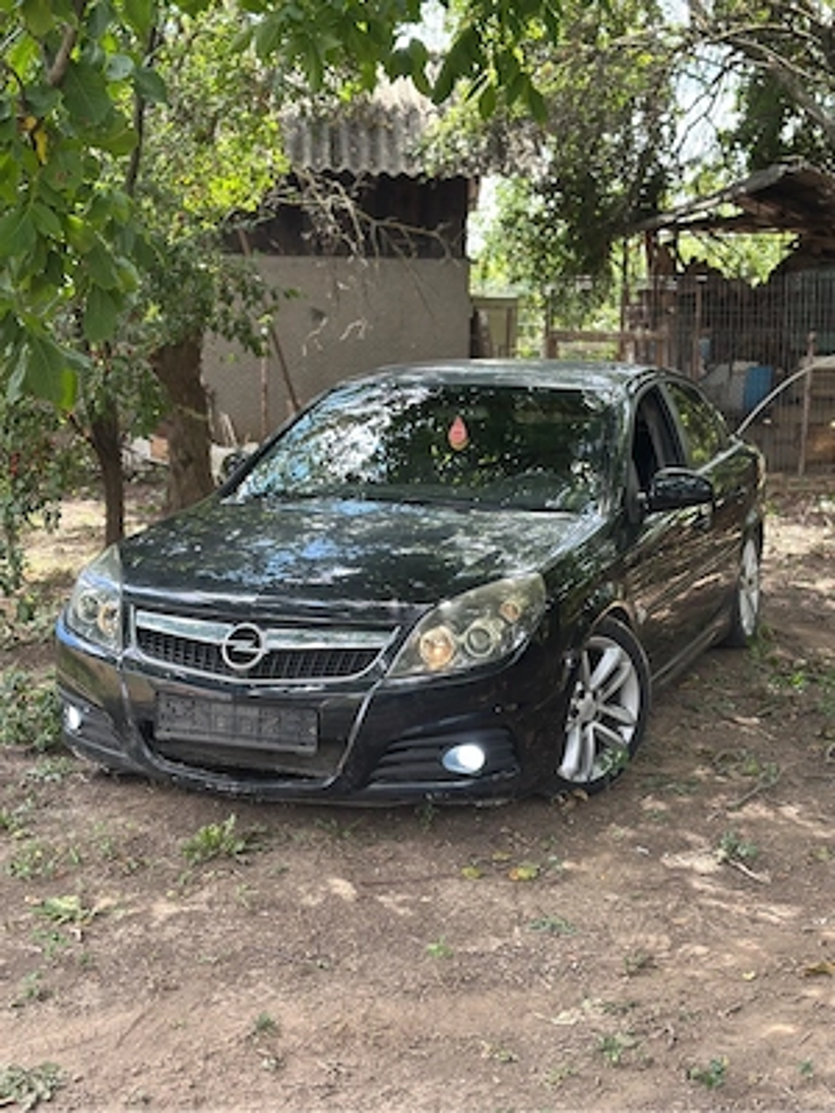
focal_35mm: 48
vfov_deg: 39.7
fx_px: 1544
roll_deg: -1.7
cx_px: 418
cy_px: 556
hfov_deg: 30.3
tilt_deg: -8.6
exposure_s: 1/350
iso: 80
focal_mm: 6.86
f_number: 1.78
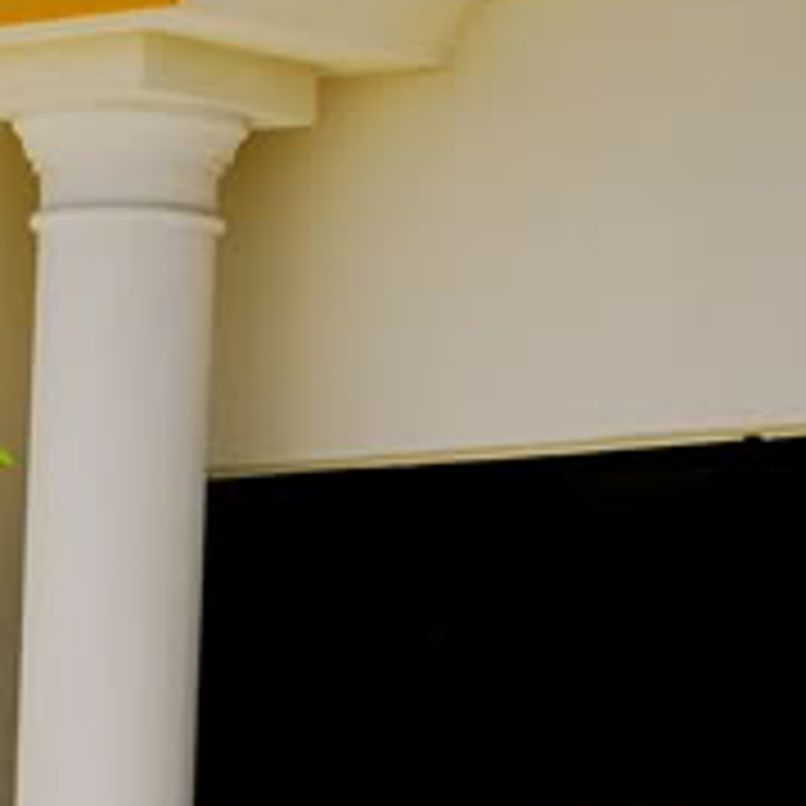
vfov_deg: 4.4
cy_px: 1186
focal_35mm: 400
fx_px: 10548
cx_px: -988
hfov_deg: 4.3
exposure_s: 1/4000
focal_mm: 55
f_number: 4
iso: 400
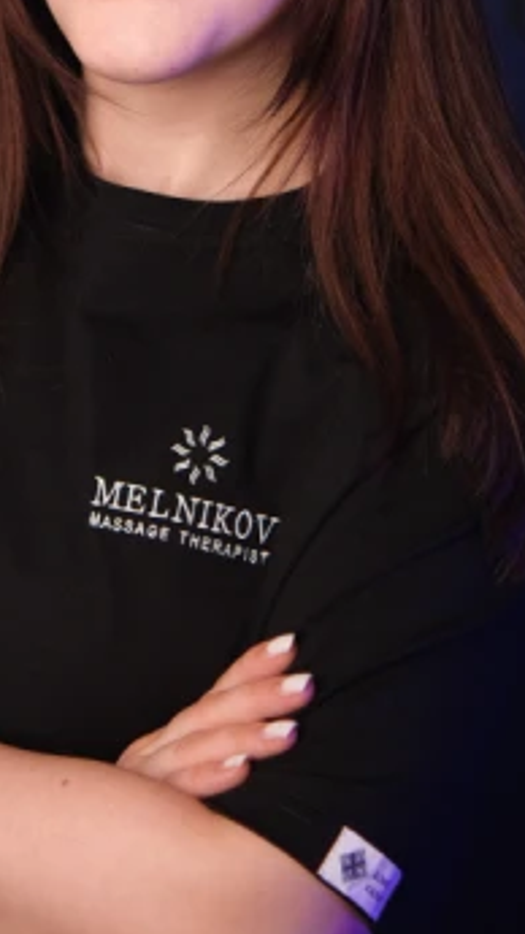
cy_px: 208
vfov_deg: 24.7
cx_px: 69
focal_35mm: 85
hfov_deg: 14.1
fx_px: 2104
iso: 400
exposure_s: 1/400
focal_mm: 23
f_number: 1.4
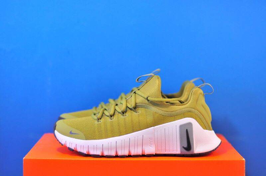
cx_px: 133
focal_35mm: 75
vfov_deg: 18.1
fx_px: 553
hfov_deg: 27.0
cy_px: 88
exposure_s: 1/320
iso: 250
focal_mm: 50
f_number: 2
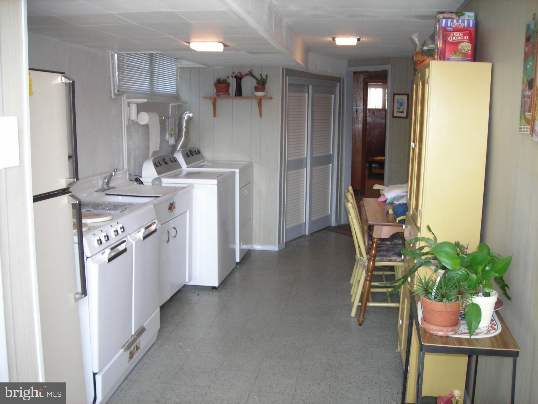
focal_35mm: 38
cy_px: 202
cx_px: 269
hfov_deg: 49.0
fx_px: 591
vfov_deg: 37.7
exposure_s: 1/30
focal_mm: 6.3
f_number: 3.2
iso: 135
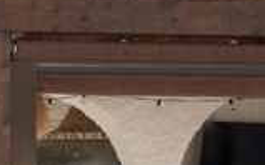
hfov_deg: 7.8
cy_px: 312
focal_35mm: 258
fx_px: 1861
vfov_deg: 5.0
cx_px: -234
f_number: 7.1
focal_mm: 57
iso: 200
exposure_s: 1/500
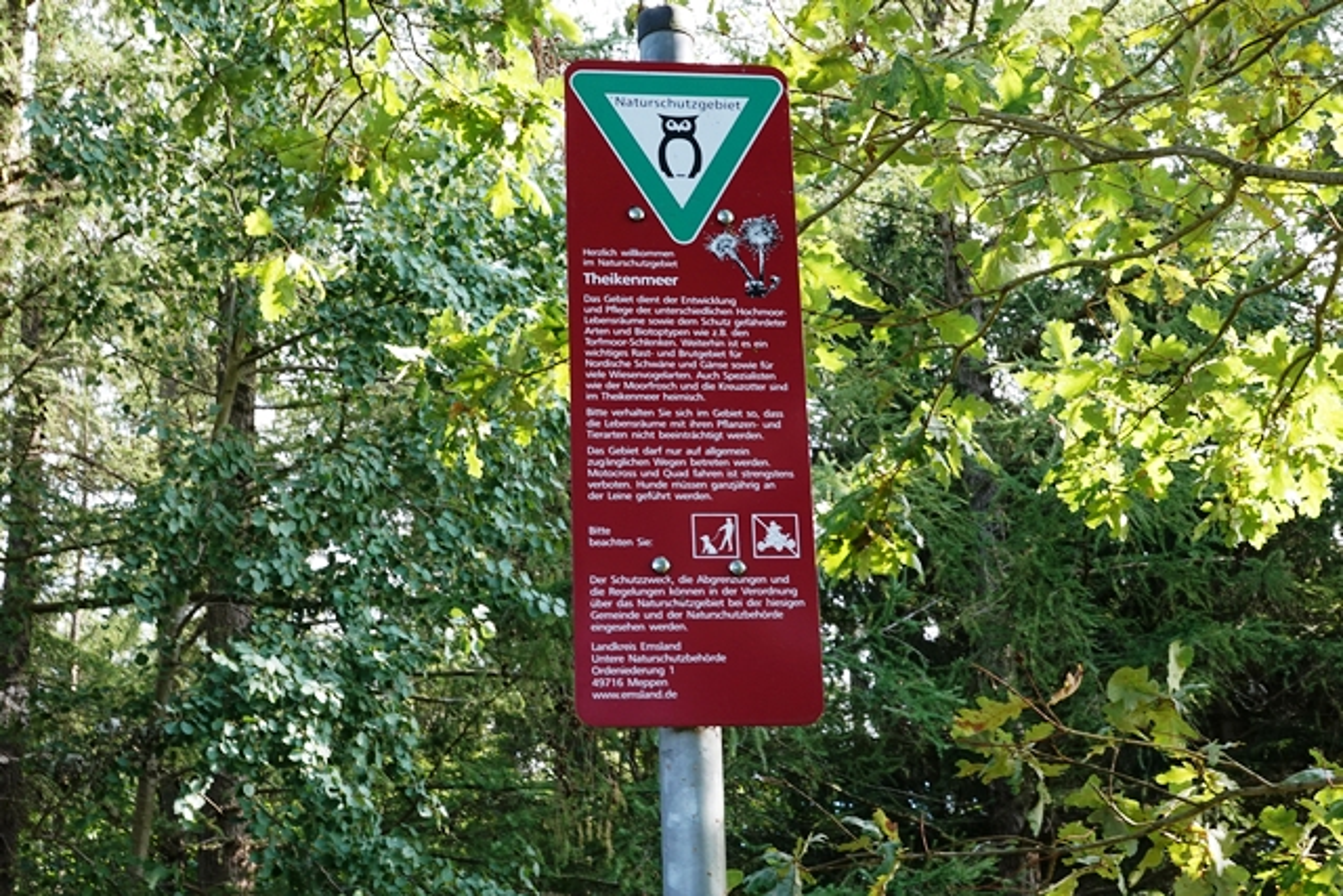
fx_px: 1866
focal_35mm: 50
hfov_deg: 39.6
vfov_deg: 27.0
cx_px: 672
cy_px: 448
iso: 320
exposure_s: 1/50
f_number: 7.1
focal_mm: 18.21
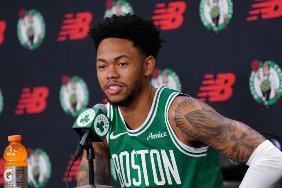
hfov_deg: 10.1
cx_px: 152
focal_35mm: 203
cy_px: 102
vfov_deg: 6.8
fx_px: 1590
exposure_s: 1/250
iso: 3200
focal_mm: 180
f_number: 3.2
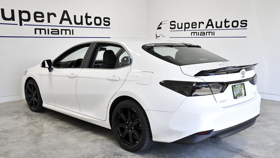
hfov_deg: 55.3
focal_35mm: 36
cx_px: 140
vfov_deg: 32.8
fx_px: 267
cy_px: 84
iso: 2500
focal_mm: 23
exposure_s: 1/1250
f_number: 5.6
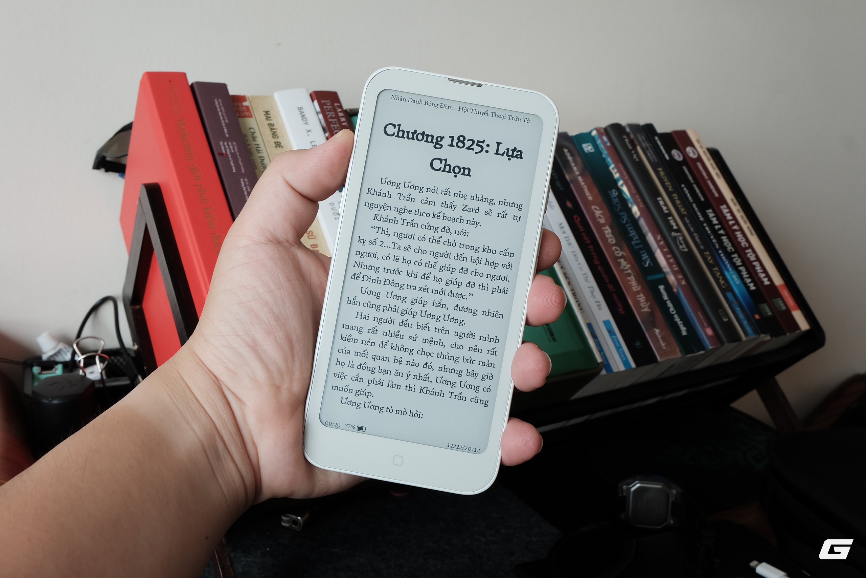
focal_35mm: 36
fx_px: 866
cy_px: 289
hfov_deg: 53.1
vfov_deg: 36.9
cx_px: 433
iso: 500
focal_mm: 24.3
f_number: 9
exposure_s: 1/60
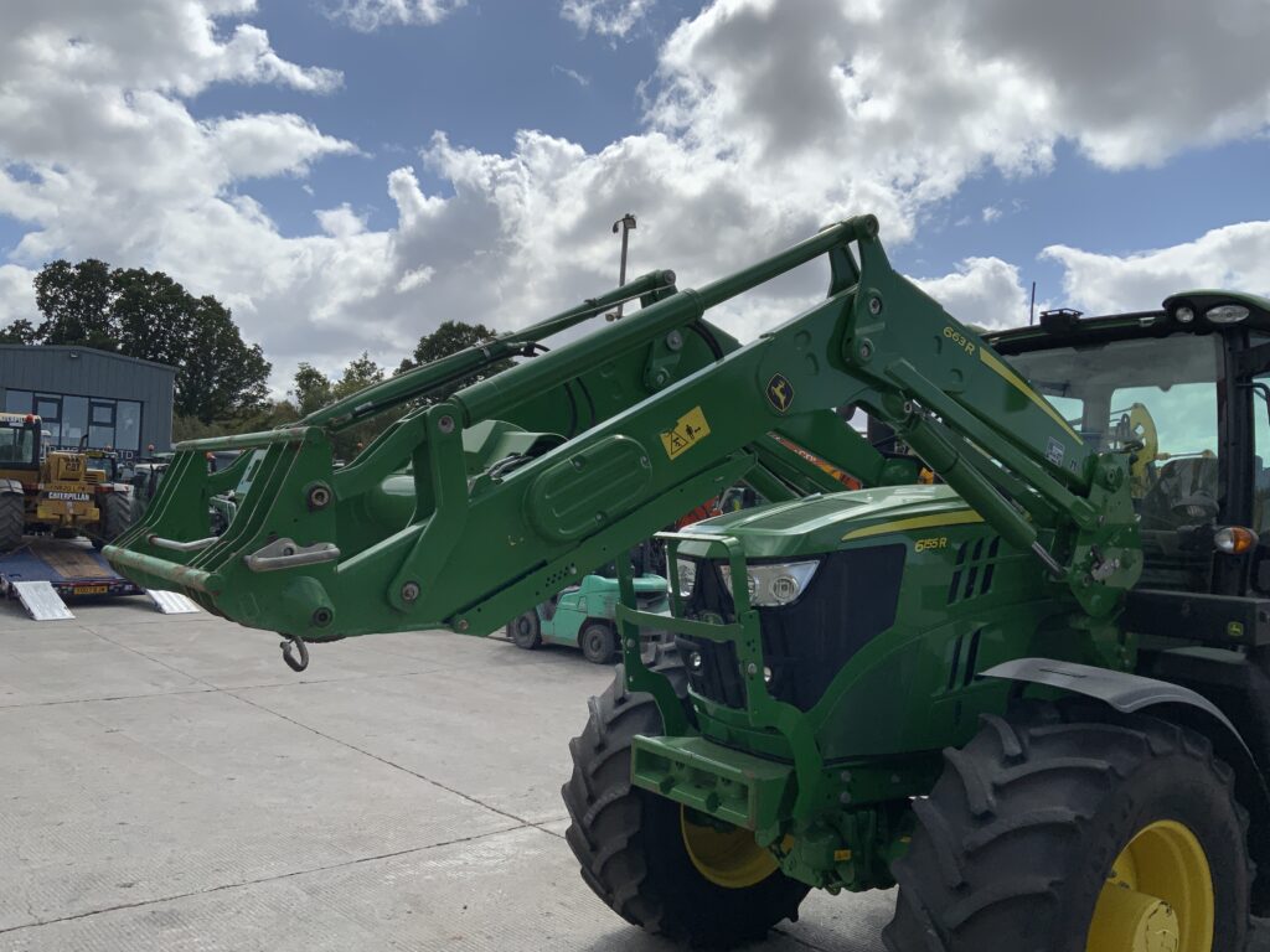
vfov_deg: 48.2
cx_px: 635
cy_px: 476
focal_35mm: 29
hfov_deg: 61.7
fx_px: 1064
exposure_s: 1/4065
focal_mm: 3
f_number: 1.8
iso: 20
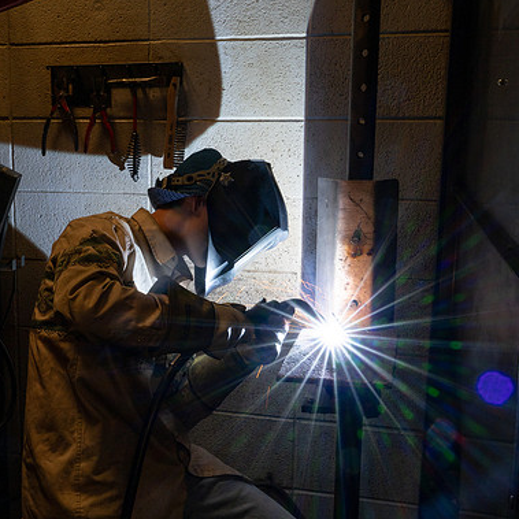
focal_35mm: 49
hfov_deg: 33.5
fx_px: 831
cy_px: 249
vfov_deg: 34.7
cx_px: 95
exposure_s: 1/20
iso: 32
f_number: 22
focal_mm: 24
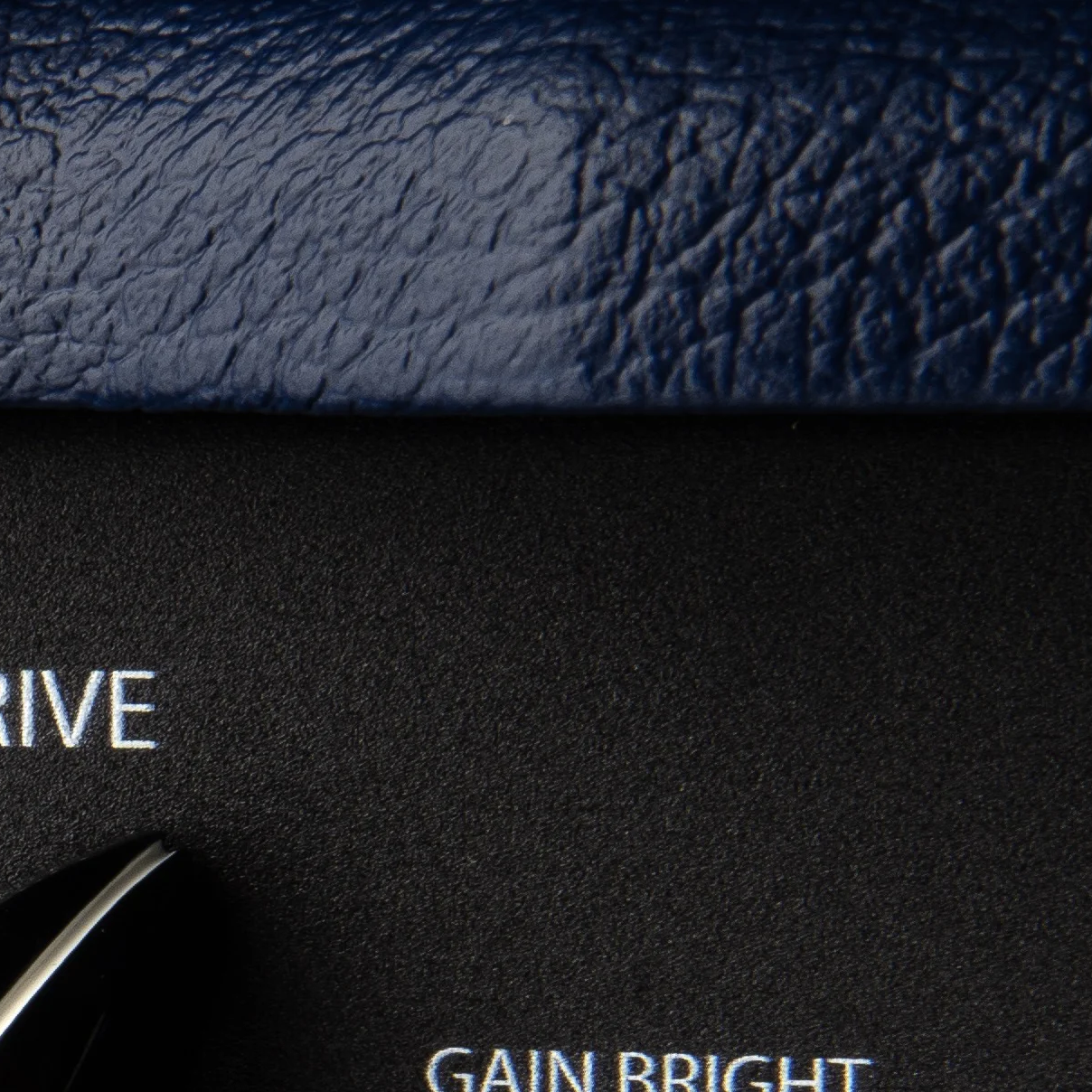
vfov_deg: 8.2
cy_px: 1200
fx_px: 7531
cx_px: -749
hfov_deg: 8.1
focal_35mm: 211
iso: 160
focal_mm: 50
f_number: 22
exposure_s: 1/160
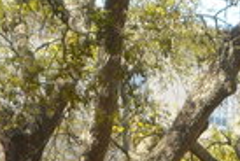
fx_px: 2125
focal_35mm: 318
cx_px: 72
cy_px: 189
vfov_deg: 4.3
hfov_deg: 6.5
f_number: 4.7
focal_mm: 17.1
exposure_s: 1/250
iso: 129
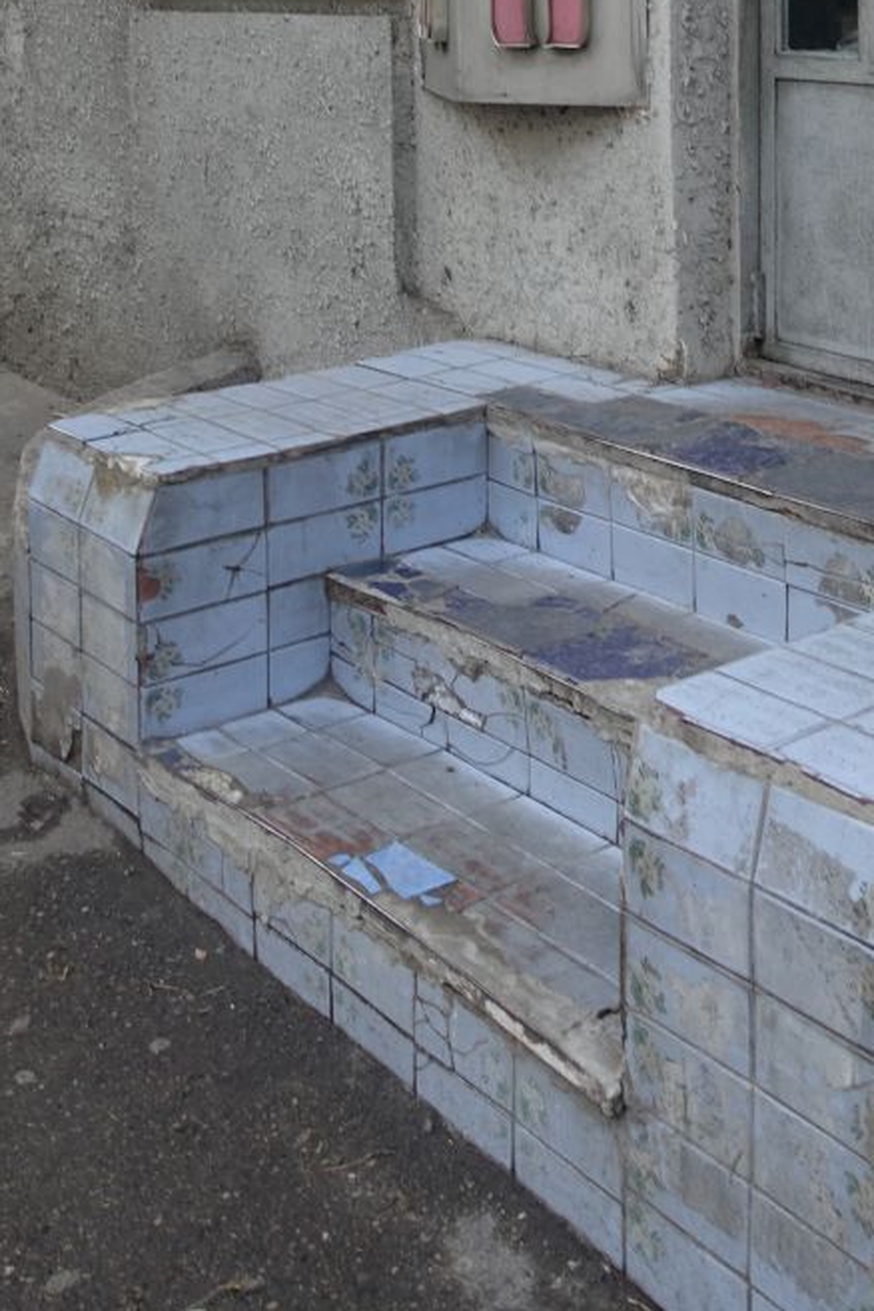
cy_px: 30
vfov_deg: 36.1
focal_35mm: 50
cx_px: 874
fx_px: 1821
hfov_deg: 25.6
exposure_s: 1/80
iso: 125
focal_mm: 8.8
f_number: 2.8
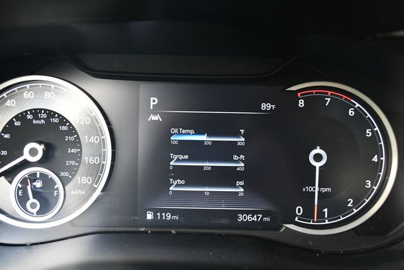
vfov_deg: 30.6
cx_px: 202
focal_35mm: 44
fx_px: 494
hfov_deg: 44.5
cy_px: 135
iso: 1600
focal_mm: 22
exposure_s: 1/125
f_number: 4
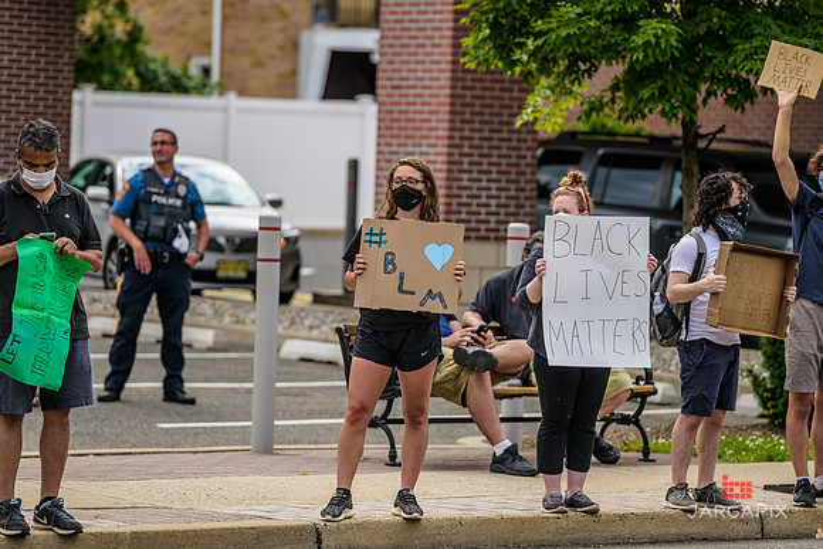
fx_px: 4573
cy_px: 274
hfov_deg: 10.3
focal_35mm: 200
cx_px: 412
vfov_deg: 6.9
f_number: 4.5
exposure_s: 1/1000
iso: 200
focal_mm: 200
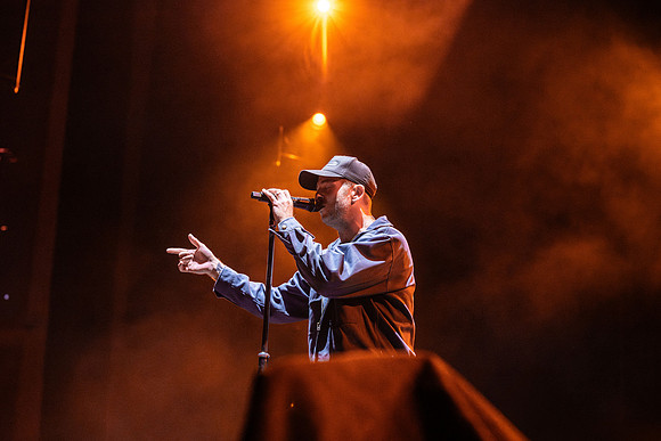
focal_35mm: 79
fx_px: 1458
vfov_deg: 17.2
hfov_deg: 25.5
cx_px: 308
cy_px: 223
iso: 3200
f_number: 3.5
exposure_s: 1/640
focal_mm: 70
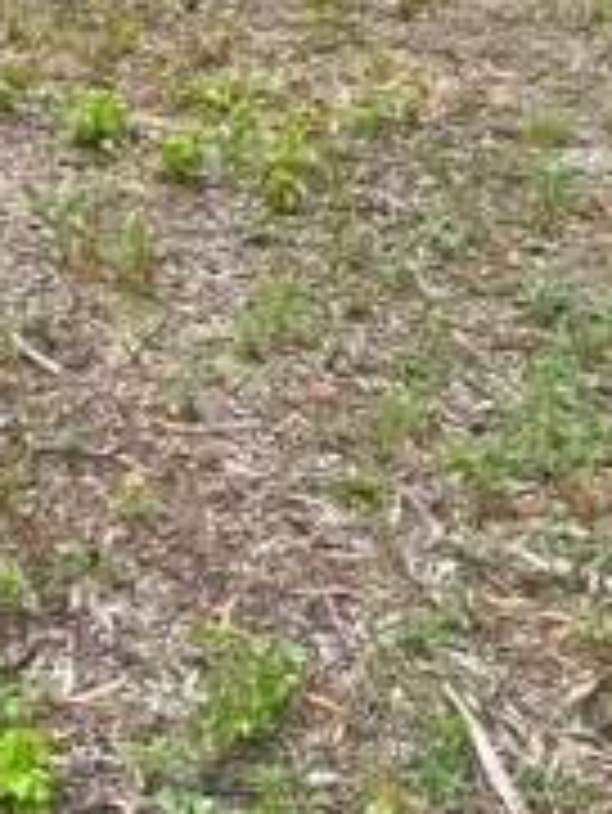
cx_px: -126
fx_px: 2001
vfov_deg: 18.7
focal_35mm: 85
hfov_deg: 16.6
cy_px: -580
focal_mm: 6.76
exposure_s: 1/2105
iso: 80
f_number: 1.78
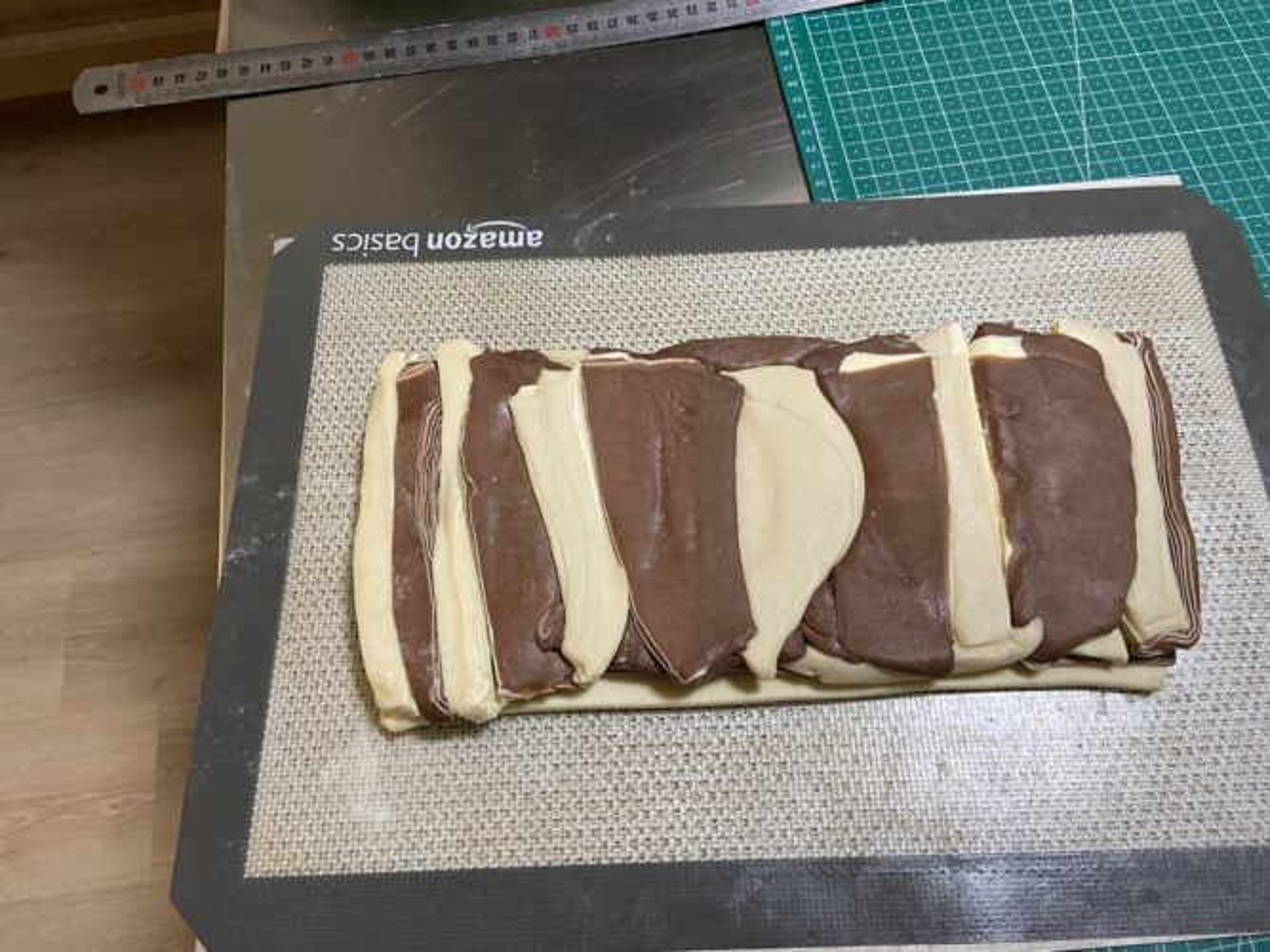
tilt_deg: -66.4
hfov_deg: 67.3
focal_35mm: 26
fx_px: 954
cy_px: 476
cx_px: 635
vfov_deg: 53.0
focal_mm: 4.25
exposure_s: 1/60
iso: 200
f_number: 1.8
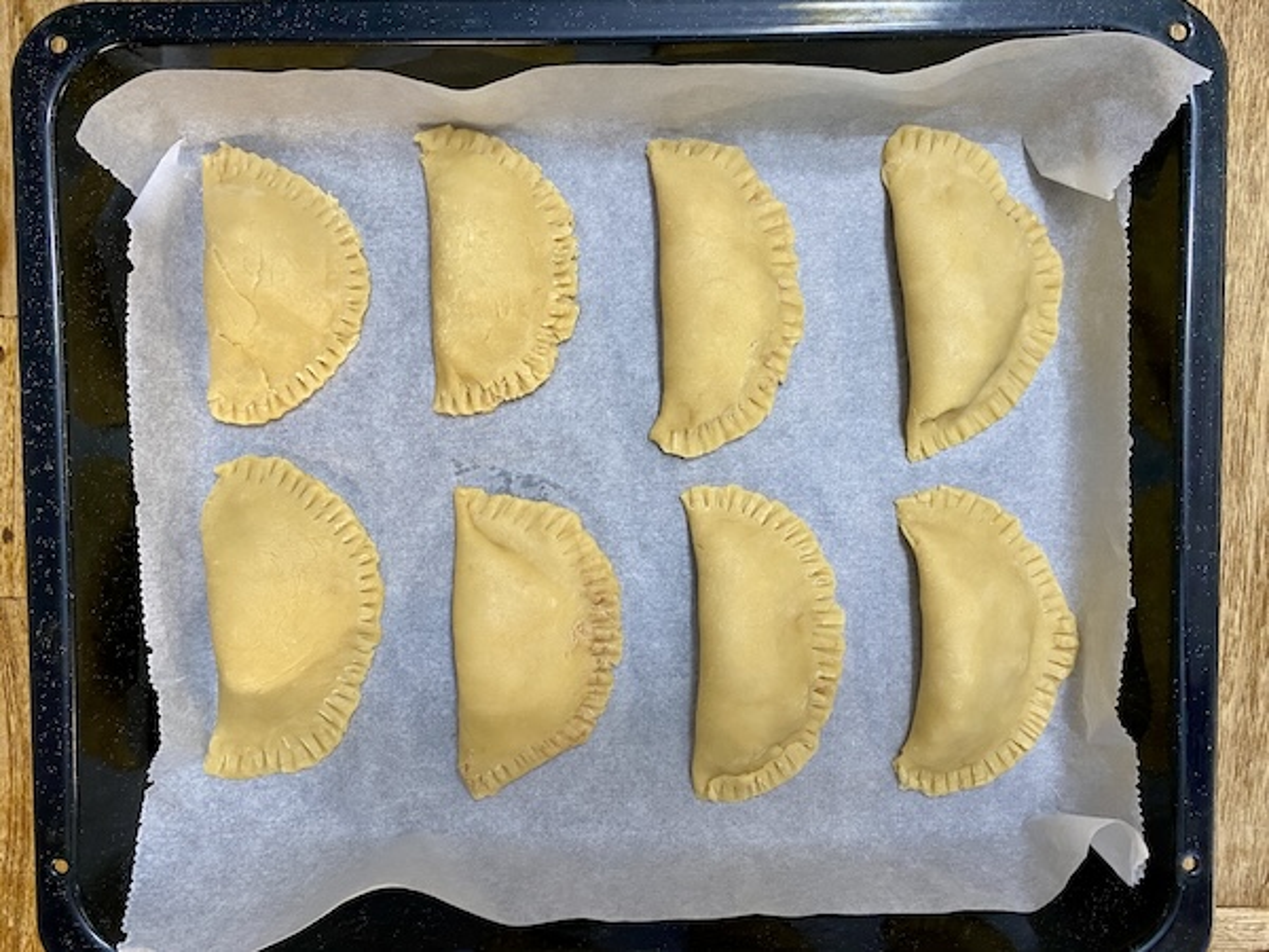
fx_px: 953
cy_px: 476
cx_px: 634
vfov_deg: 53.1
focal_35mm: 26
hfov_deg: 67.3
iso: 200
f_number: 1.8
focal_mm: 4.25
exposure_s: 1/49
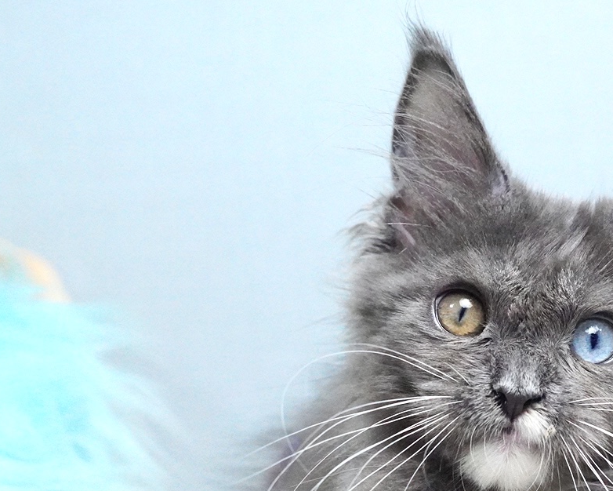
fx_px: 1760
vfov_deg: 15.8
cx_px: 513
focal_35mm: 97
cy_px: 398
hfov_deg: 19.5
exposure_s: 1/3200
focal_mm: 50
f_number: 5
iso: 32000
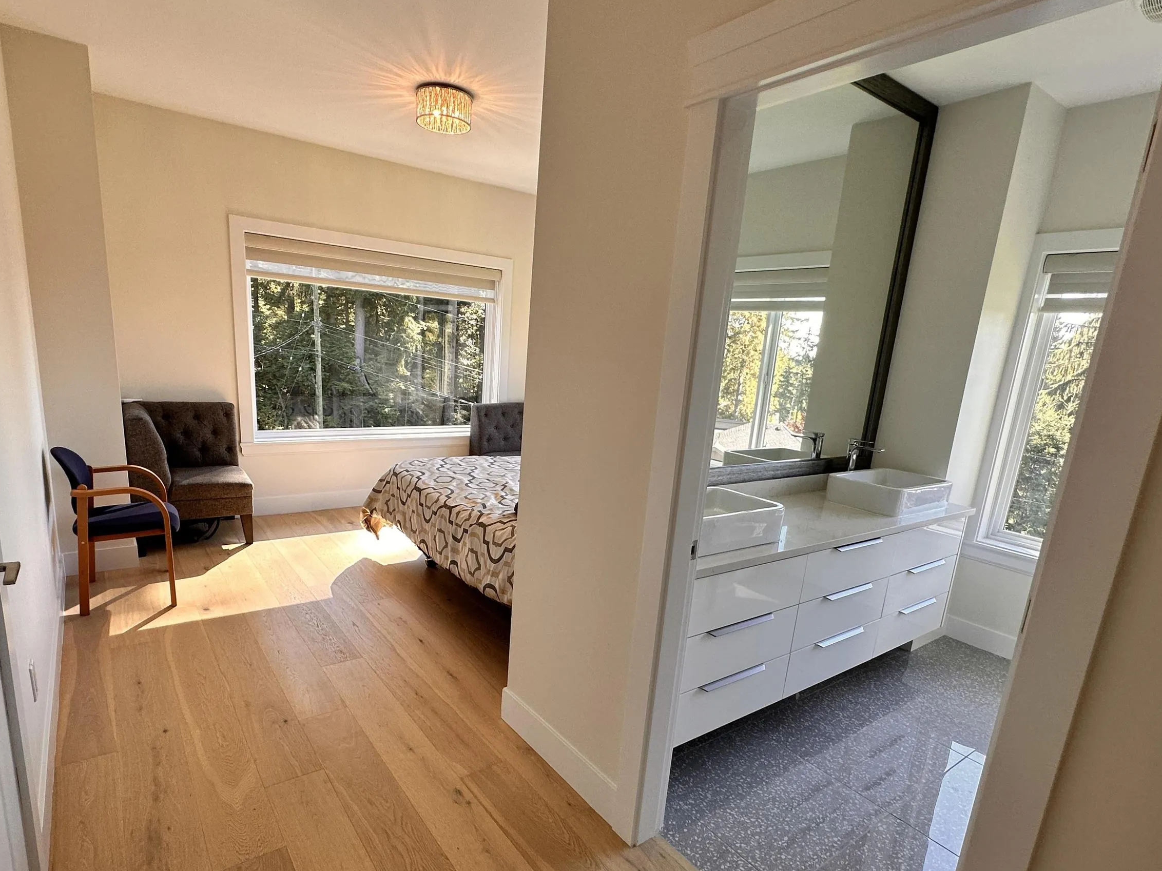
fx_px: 638
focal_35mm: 19
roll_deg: -4.0
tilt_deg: -12.7
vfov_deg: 68.4
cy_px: 495
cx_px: 559
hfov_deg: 84.6
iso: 80
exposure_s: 1/120
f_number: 2.2
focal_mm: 2.22
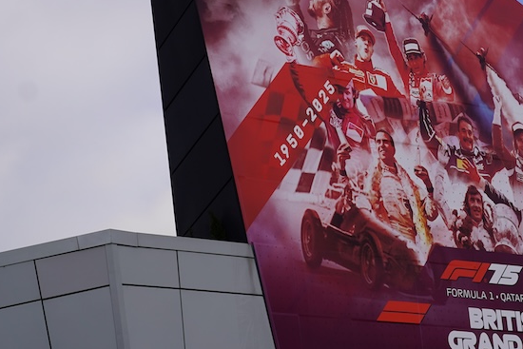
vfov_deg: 10.3
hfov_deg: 15.4
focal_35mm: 133
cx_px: 360
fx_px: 1933
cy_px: 39
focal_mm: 61
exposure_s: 1/800
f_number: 5
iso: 100
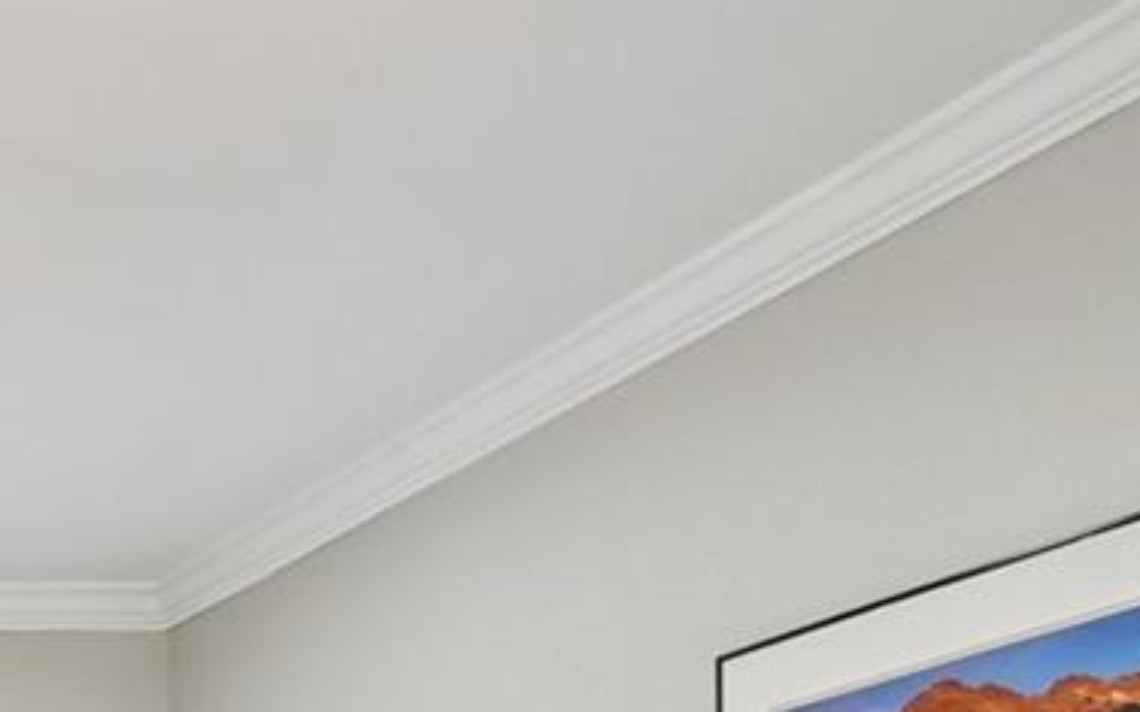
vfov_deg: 17.0
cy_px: 1221
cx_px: -828
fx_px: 2019
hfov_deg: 22.0
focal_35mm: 65
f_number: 10
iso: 400
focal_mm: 15
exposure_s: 1/15
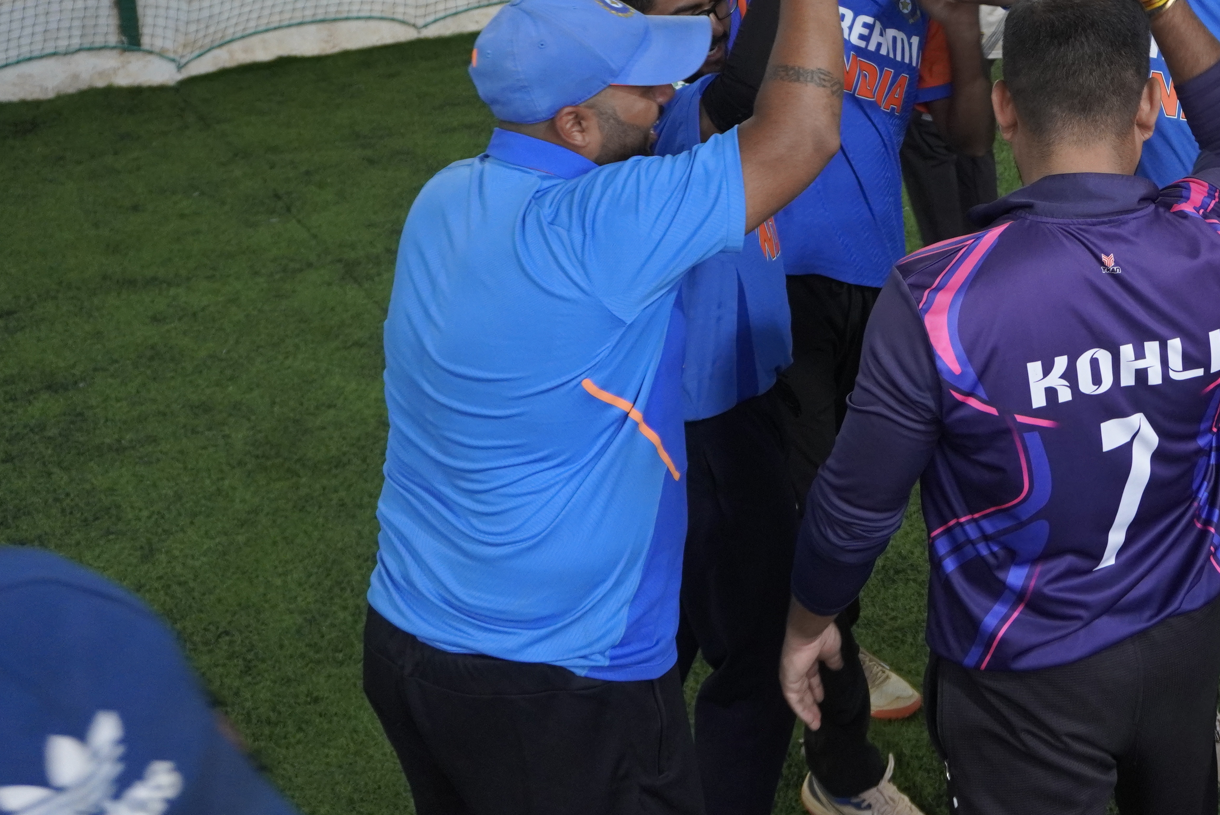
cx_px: 1065
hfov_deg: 32.0
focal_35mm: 60
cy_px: 87
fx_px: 2035
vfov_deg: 22.1
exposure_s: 1/200
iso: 1250
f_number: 4
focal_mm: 22
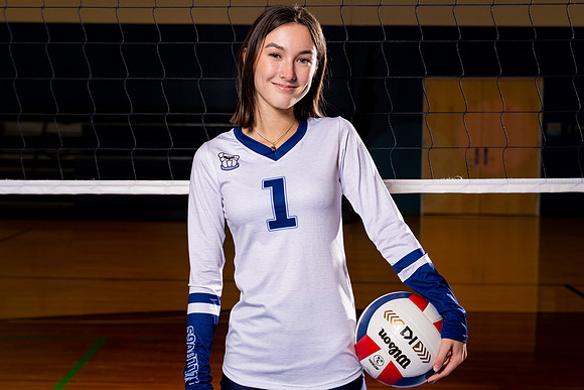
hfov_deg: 28.6
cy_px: 224
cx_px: 268
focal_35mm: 71
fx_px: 1146
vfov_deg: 19.3
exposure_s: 1/125
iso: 250
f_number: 5.6
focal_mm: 58
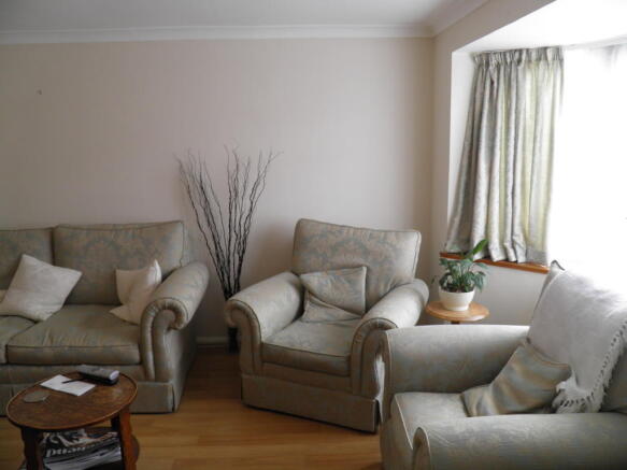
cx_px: 314
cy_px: 235
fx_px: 507
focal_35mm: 28
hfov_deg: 63.5
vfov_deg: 49.7
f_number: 2.8
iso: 80
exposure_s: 1/30
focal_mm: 4.9
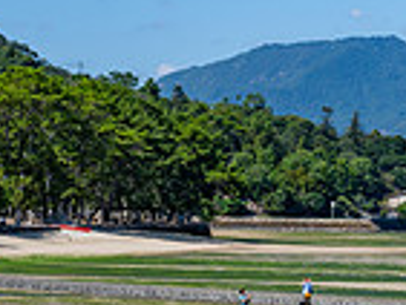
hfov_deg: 11.0
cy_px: 161
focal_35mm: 172
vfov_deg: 8.6
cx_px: 609
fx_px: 2019
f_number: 8
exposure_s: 1/320
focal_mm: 43
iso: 125
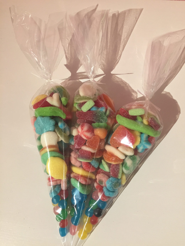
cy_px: 123
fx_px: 207
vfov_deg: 61.7
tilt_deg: -72.9
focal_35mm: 29
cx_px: 92
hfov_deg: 48.2
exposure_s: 1/33
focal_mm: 4.15
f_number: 2.2
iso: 160
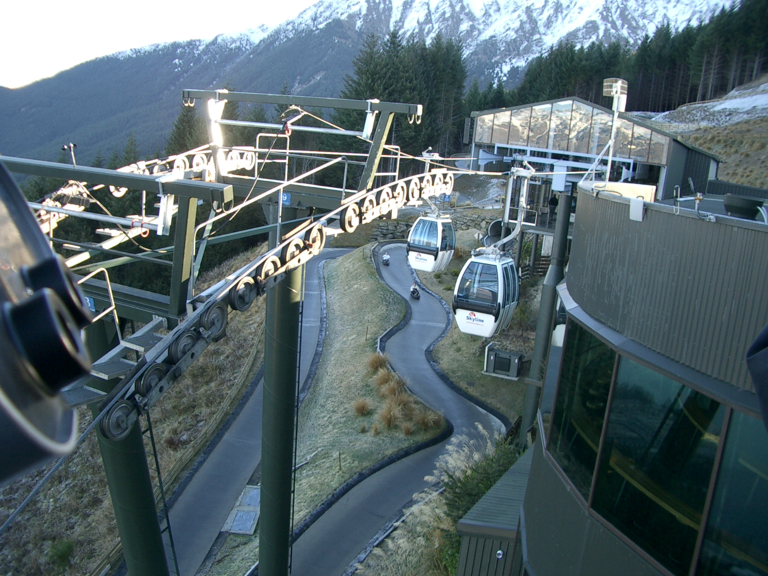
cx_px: 384
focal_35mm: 35
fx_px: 777
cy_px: 288
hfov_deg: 52.6
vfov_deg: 40.7
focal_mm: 5.8
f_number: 2.6
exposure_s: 1/160
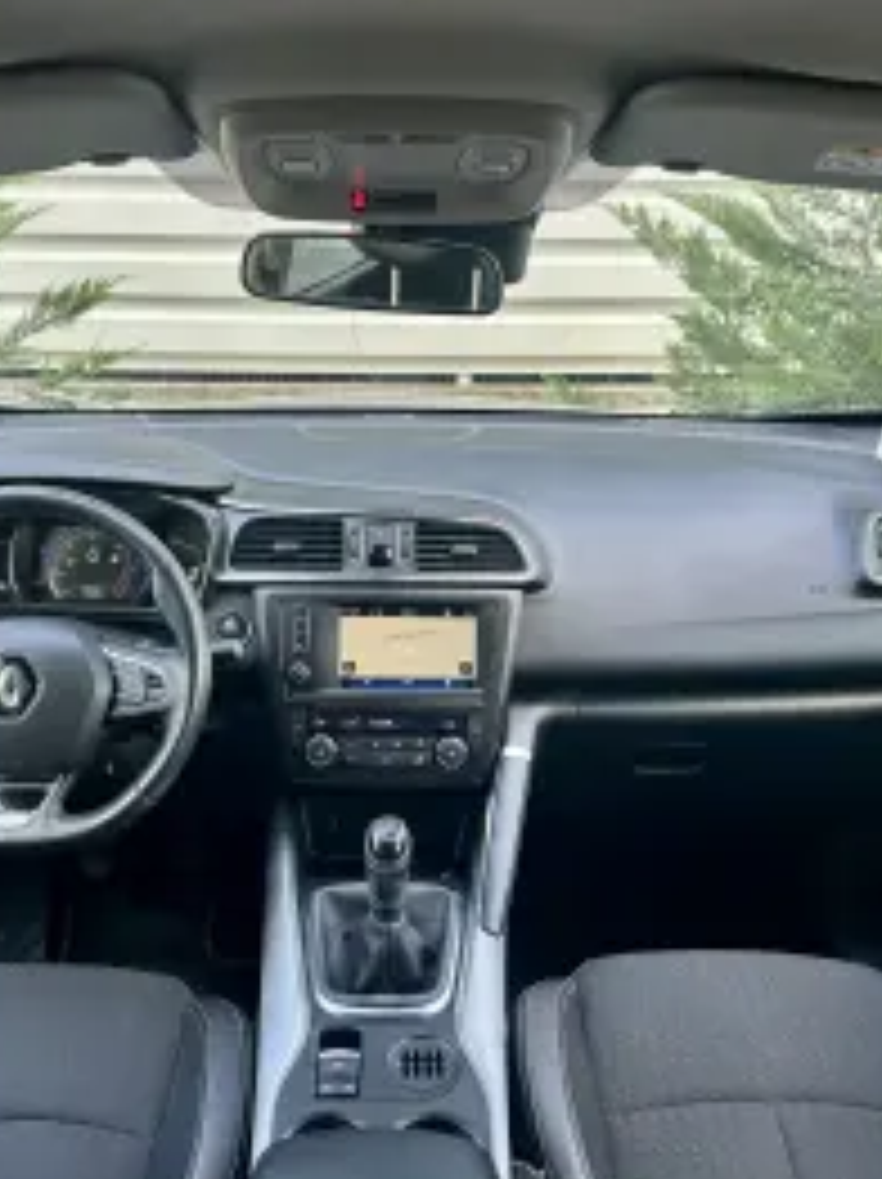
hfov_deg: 42.8
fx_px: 1123
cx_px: 382
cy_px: 594
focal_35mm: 33
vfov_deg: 55.4
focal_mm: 6.86
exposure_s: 1/110
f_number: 1.78
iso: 64
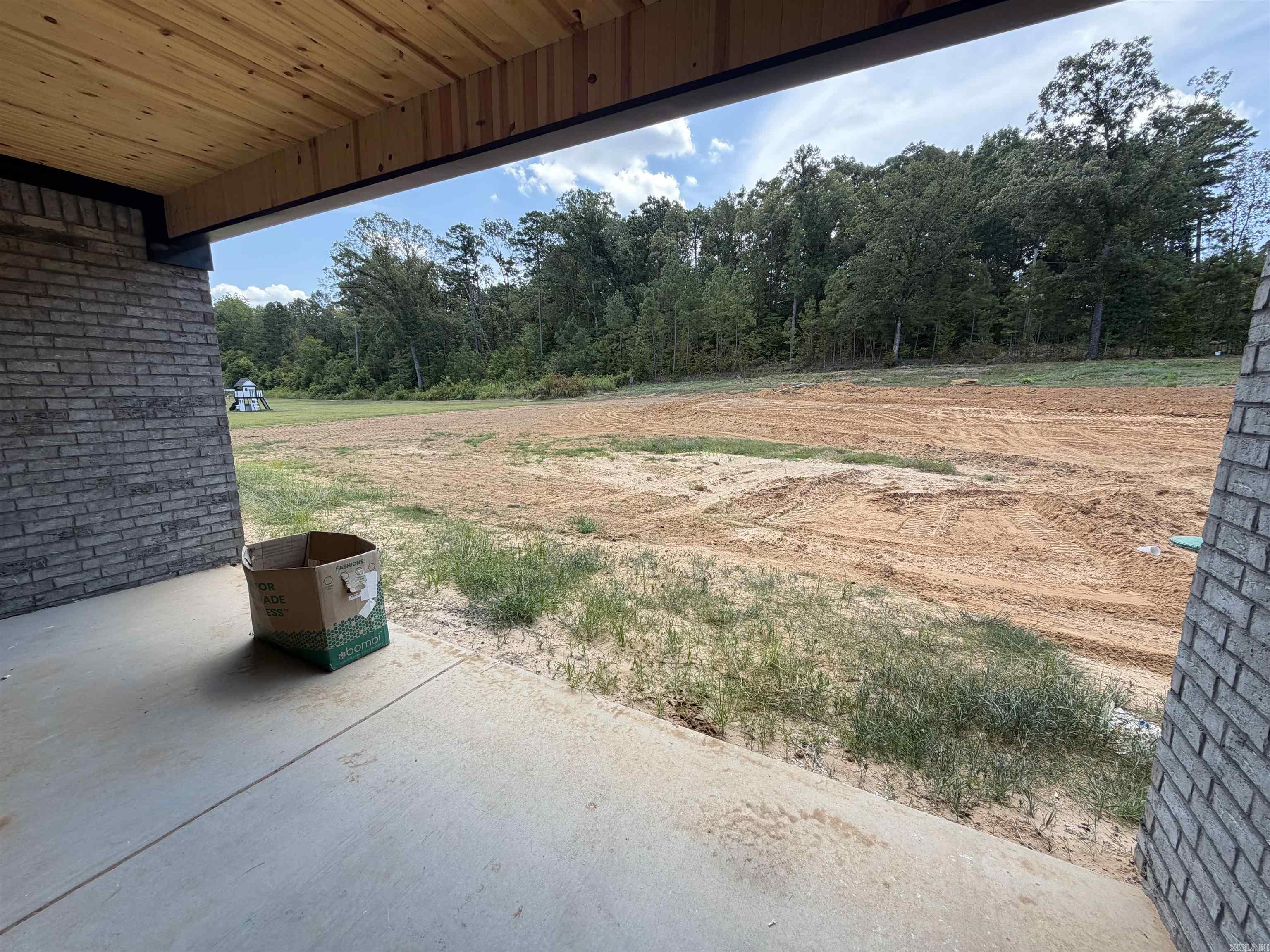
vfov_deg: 85.7
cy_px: 476
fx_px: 514
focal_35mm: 14
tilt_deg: -10.6
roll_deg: -0.3
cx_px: 635
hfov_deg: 102.1
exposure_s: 1/502
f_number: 2.2
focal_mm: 2.22
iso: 64
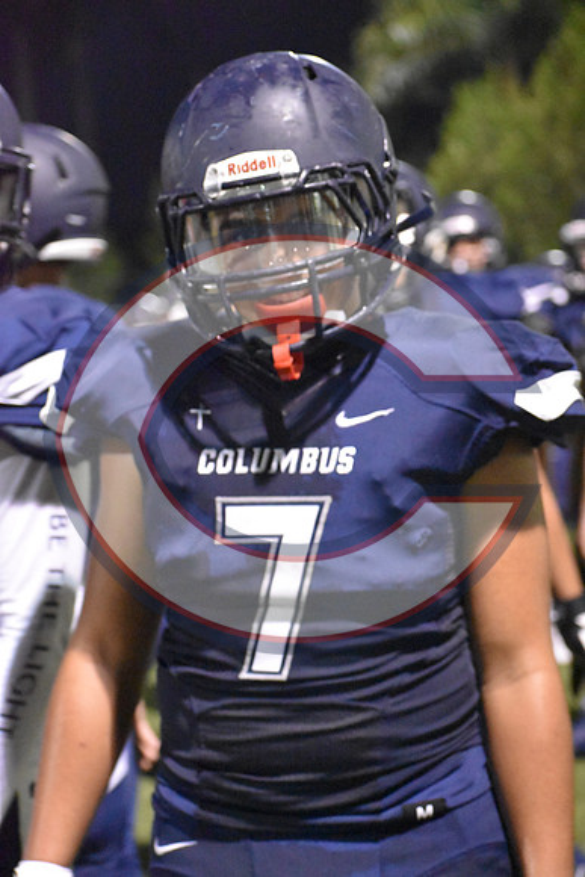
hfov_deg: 10.6
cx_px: 292
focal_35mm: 129
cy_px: 438
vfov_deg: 15.9
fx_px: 3142
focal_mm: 86
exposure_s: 1/100
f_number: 4.8
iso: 12800
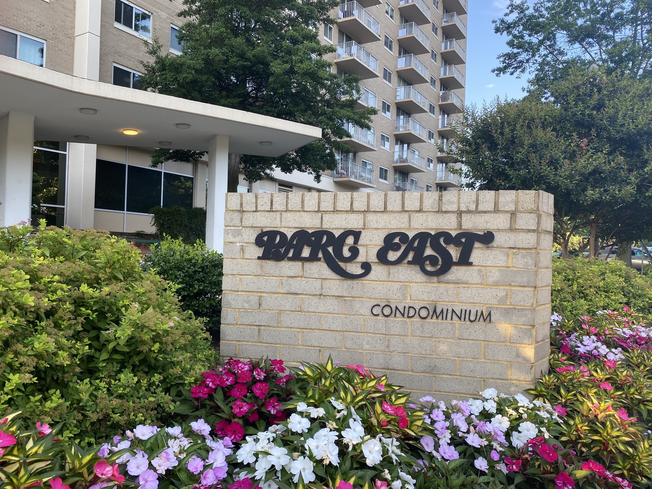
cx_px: 326
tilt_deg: +1.3
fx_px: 490
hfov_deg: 67.3
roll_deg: -2.7
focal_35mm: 26
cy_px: 244
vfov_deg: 53.1
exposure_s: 1/192
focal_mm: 4.25
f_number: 1.8
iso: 32
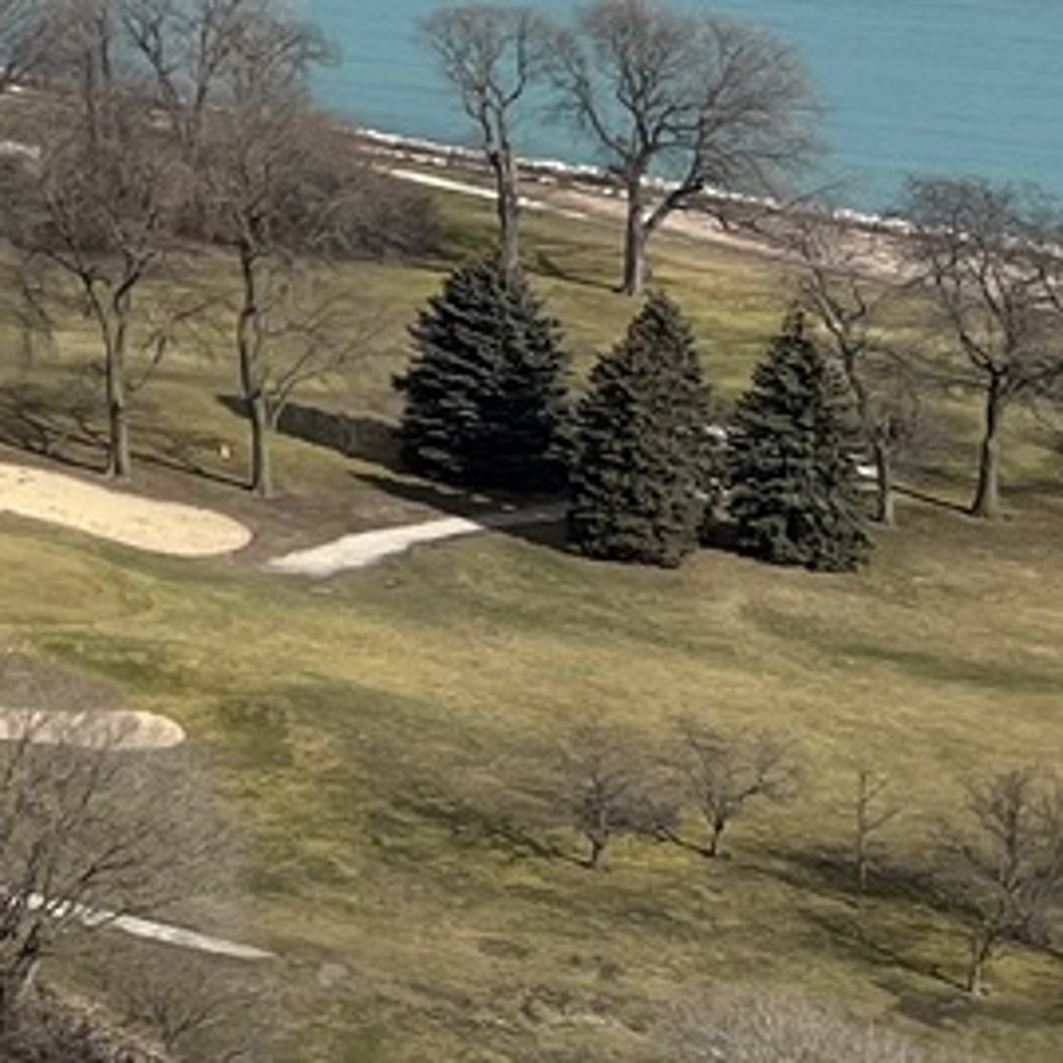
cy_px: -462
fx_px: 4273
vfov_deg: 13.5
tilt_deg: -2.6
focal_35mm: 123
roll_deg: -0.6
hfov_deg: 11.3
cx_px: -1672
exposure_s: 1/6211
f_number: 1.5
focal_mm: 5.7
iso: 50
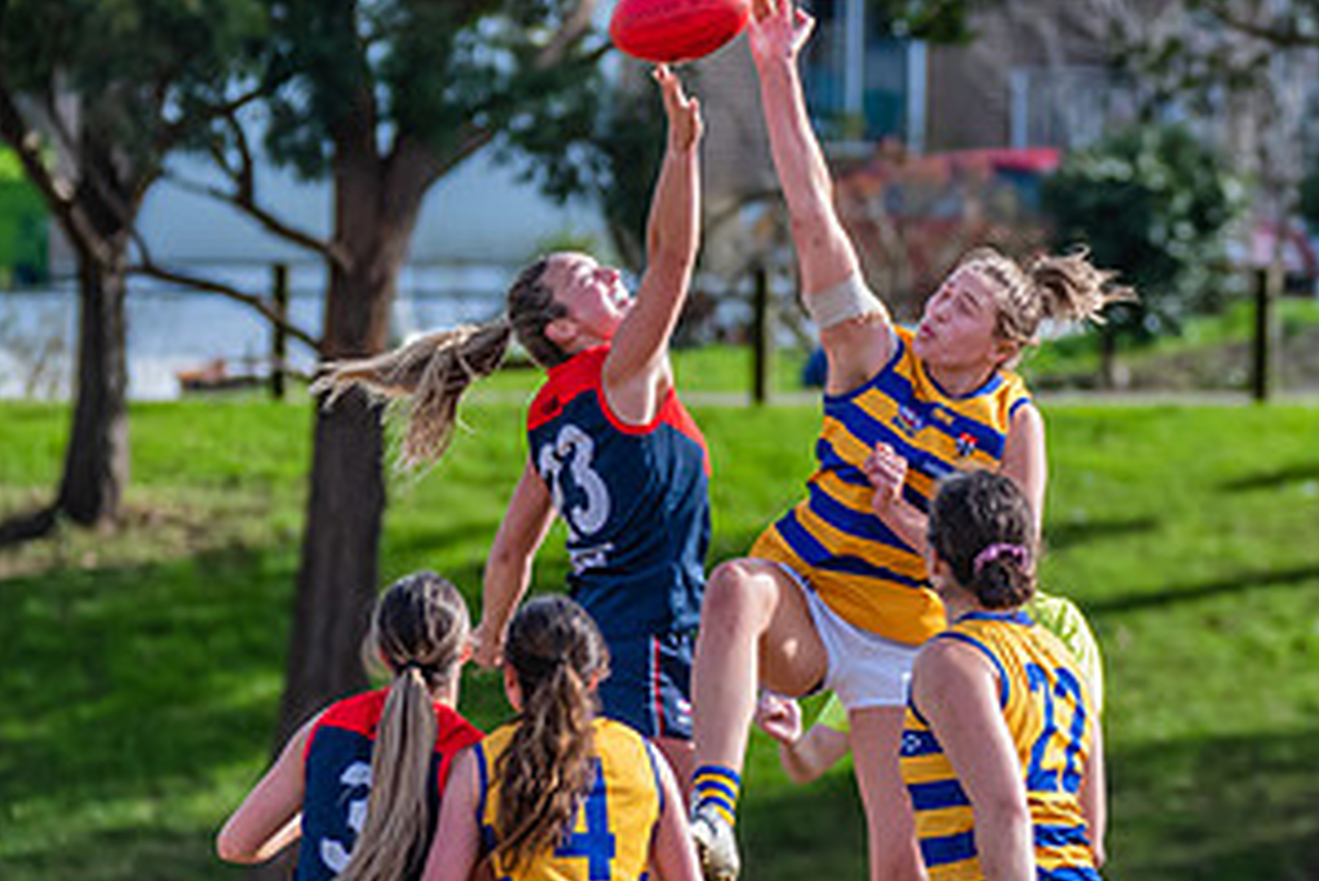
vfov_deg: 1.9
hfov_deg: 2.8
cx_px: 875
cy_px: 620
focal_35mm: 741
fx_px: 27161
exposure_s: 1/1600
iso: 800
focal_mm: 260
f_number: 5.6
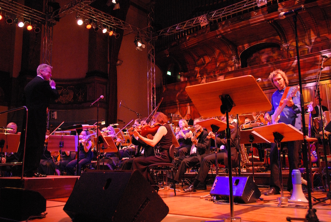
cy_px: 111
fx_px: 304
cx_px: 166
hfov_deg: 57.2
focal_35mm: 33
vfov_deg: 40.1
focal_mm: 22
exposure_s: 1/20
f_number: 3.8
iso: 1600
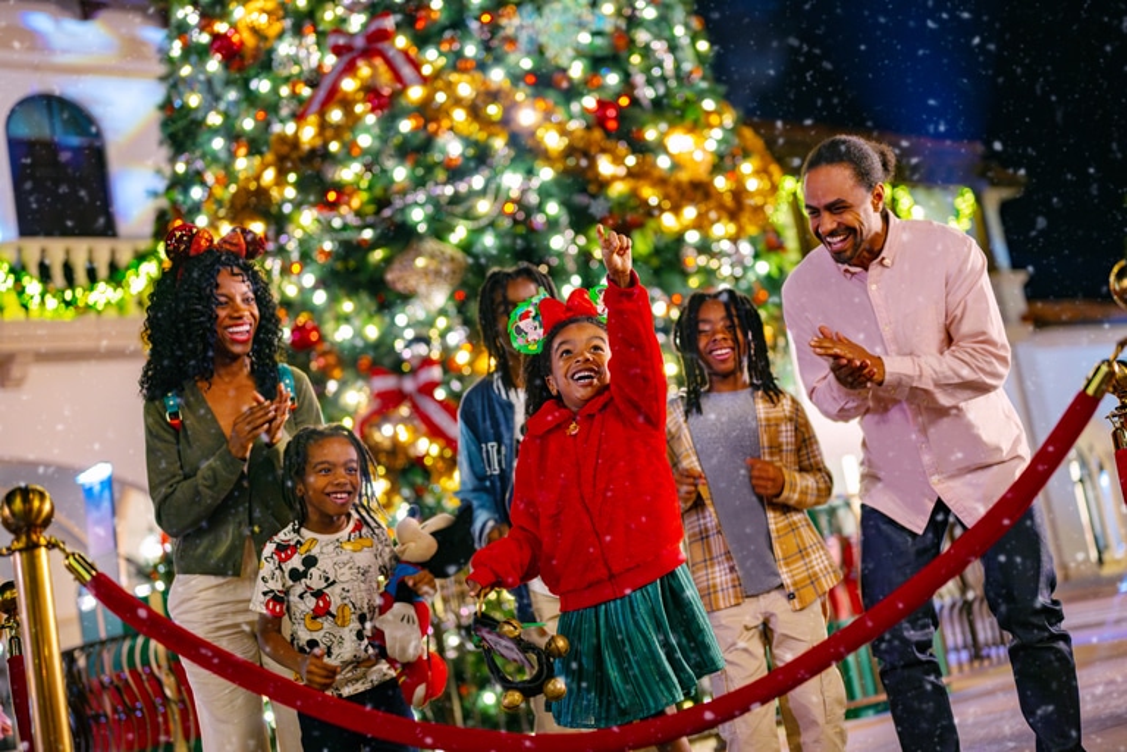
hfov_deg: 39.6
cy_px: 376
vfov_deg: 27.0
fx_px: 1565
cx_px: 564
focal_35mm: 50
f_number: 1.8
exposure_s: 1/100
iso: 2500
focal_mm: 50
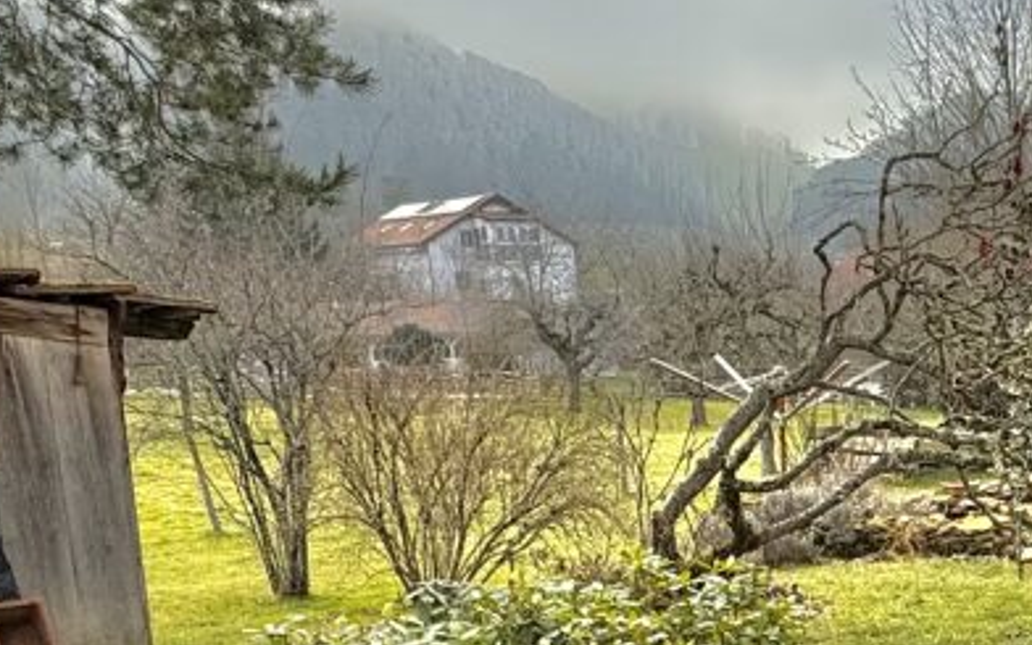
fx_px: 1491
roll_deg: +0.4
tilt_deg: -16.4
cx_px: 1045
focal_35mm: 53
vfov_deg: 22.9
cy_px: 727
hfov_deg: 34.5
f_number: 2.2
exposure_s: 1/336
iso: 64
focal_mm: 2.22
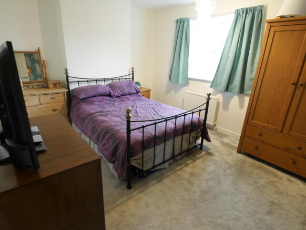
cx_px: 153
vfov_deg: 71.6
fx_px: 159
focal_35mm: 18
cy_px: 115
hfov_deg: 87.7
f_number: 4.1
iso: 3200
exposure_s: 1/30
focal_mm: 9
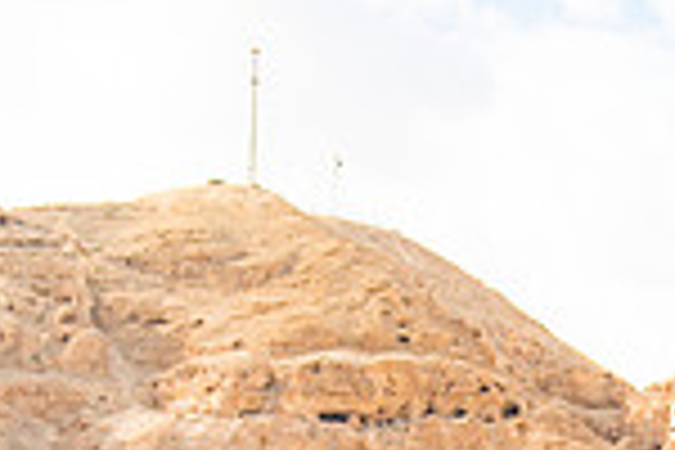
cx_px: 864
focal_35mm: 139
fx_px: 2606
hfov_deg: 14.2
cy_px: 781
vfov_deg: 9.4
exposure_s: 1/2000
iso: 200
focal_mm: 36
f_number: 2.8
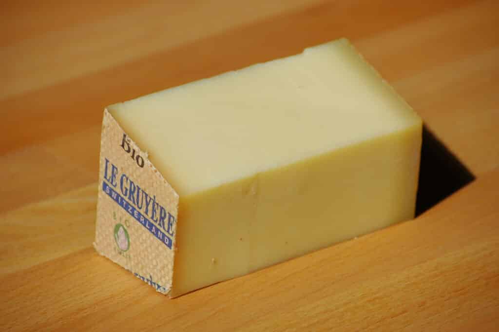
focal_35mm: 188
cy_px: 166
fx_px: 2597
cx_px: 250
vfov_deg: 7.3
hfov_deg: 11.0
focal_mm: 125
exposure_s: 1/1000
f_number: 8
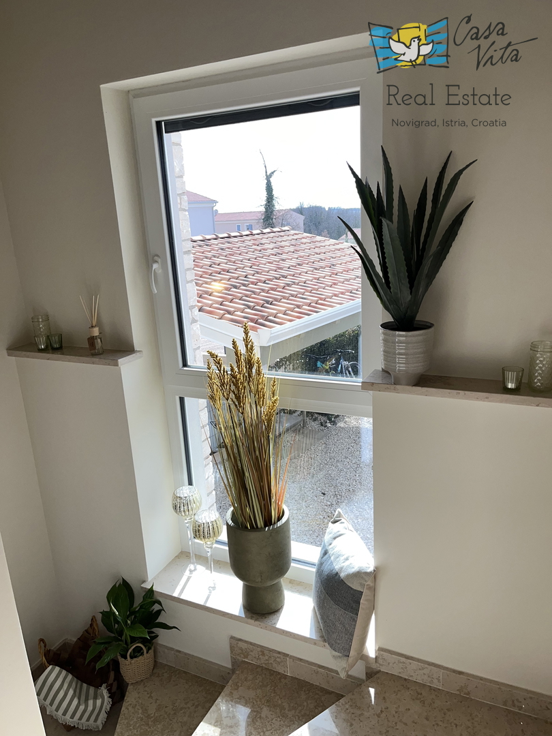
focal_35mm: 26
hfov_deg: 53.1
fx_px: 553
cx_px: 276
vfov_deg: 67.3
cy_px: 368
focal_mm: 5.1
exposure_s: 1/1458
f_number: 1.6
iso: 80
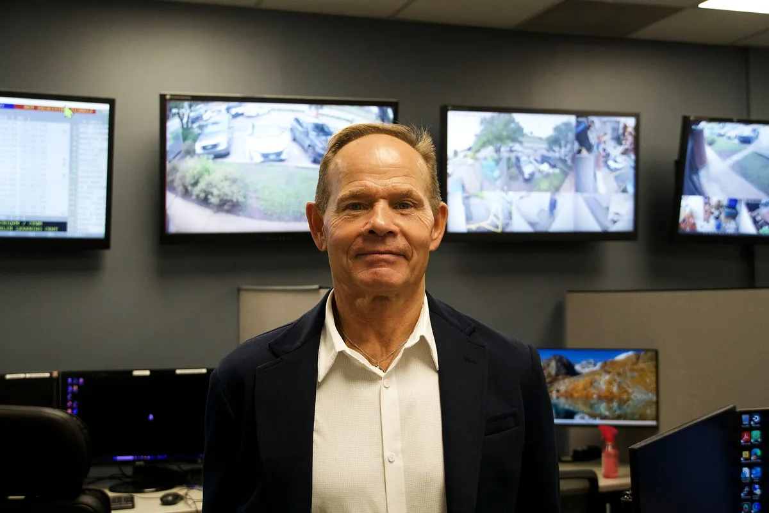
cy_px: 256
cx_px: 384
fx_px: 993
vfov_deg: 28.9
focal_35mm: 46
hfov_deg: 42.3
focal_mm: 31
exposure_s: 1/160
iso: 2000
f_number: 4.5
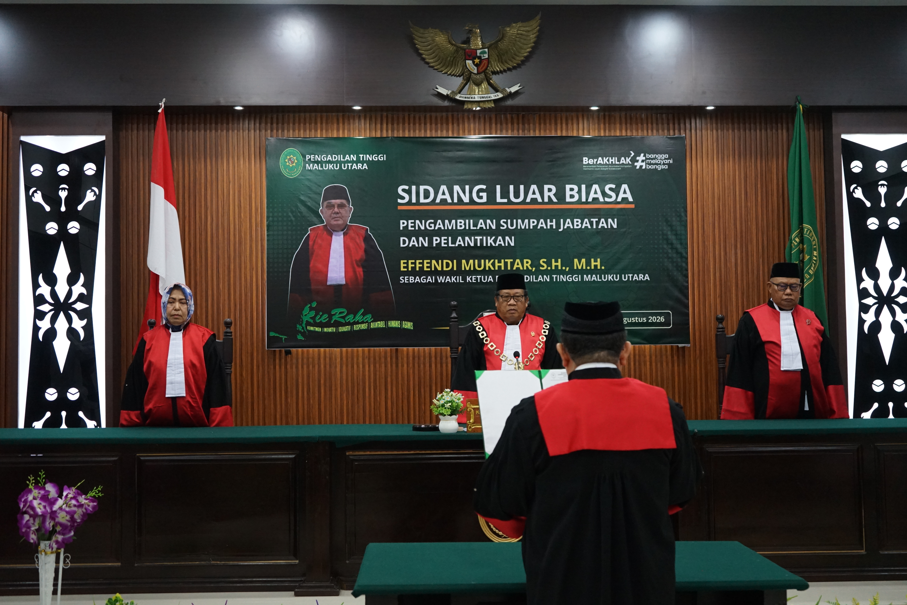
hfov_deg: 48.5
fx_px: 1008
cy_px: 302
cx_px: 454
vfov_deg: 33.4
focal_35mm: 40
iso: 3200
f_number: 4
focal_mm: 40
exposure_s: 1/160
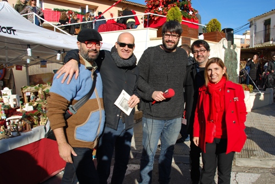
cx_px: 138
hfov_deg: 67.3
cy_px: 92
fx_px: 207
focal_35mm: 27
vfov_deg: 48.1
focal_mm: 18
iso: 100
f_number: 8
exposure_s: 1/200
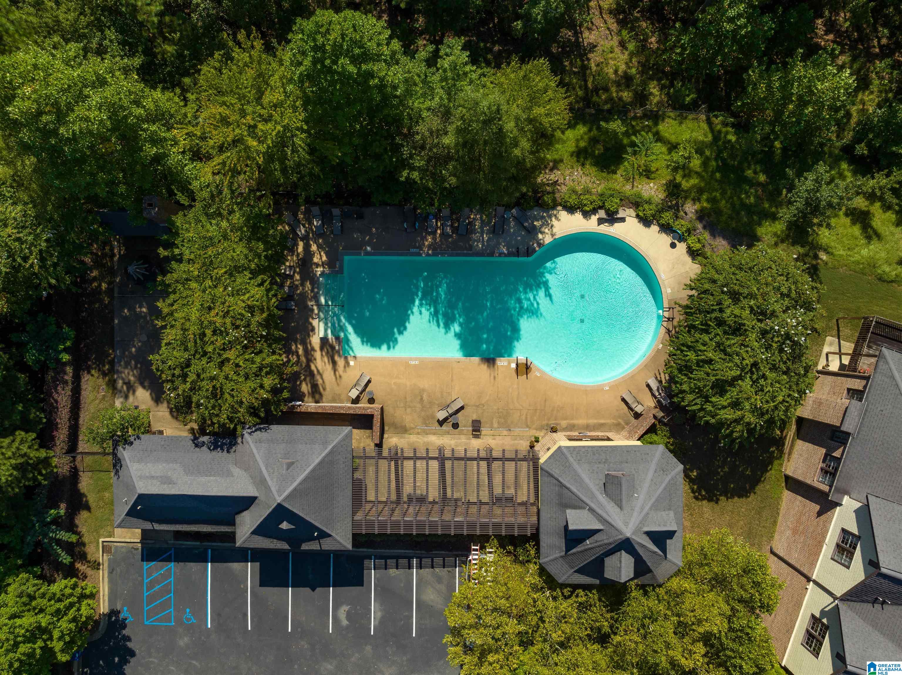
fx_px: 625
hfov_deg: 71.6
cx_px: 451
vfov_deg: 56.8
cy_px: 338
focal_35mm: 24
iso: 100
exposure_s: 1/100
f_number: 5.6
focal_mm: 12.29
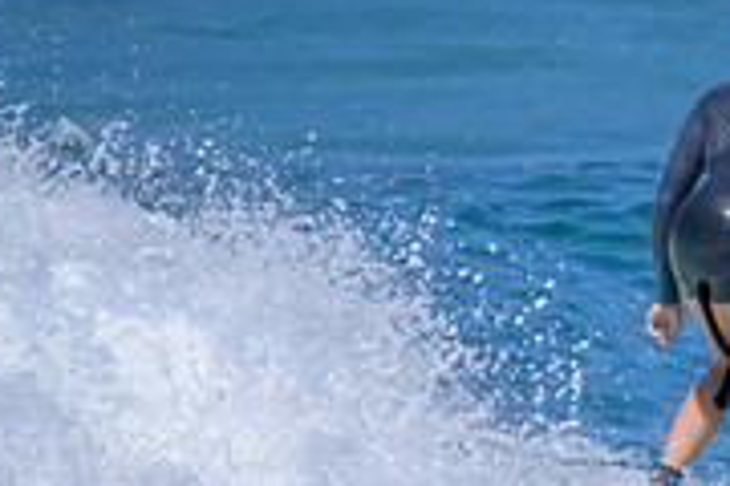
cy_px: 310
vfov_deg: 0.4
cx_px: 1115
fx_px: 65188
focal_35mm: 3215
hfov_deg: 0.6
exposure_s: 1/2000
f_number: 11
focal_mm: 1000
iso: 4000
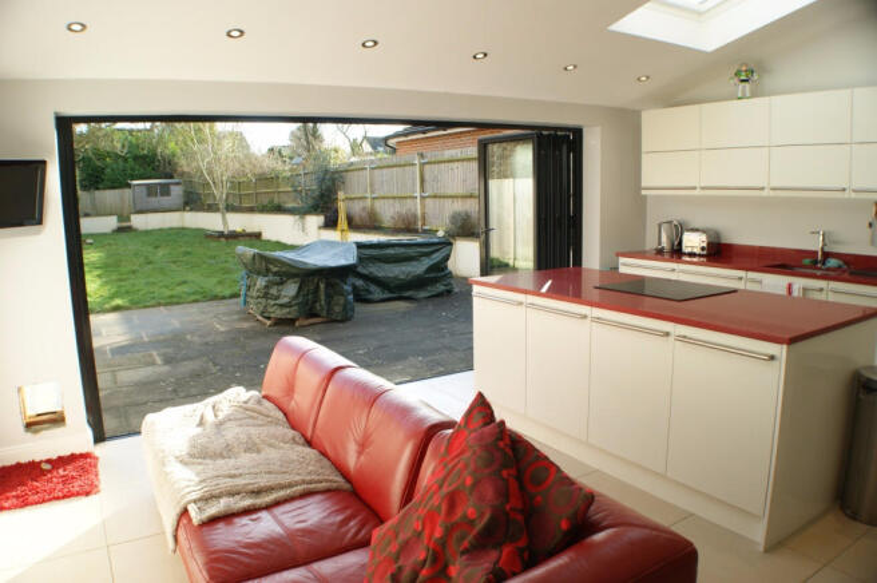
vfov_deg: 43.5
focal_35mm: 30
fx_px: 730
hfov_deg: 62.0
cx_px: 438
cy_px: 292
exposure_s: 1/50
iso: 100
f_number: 5.6
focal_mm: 20
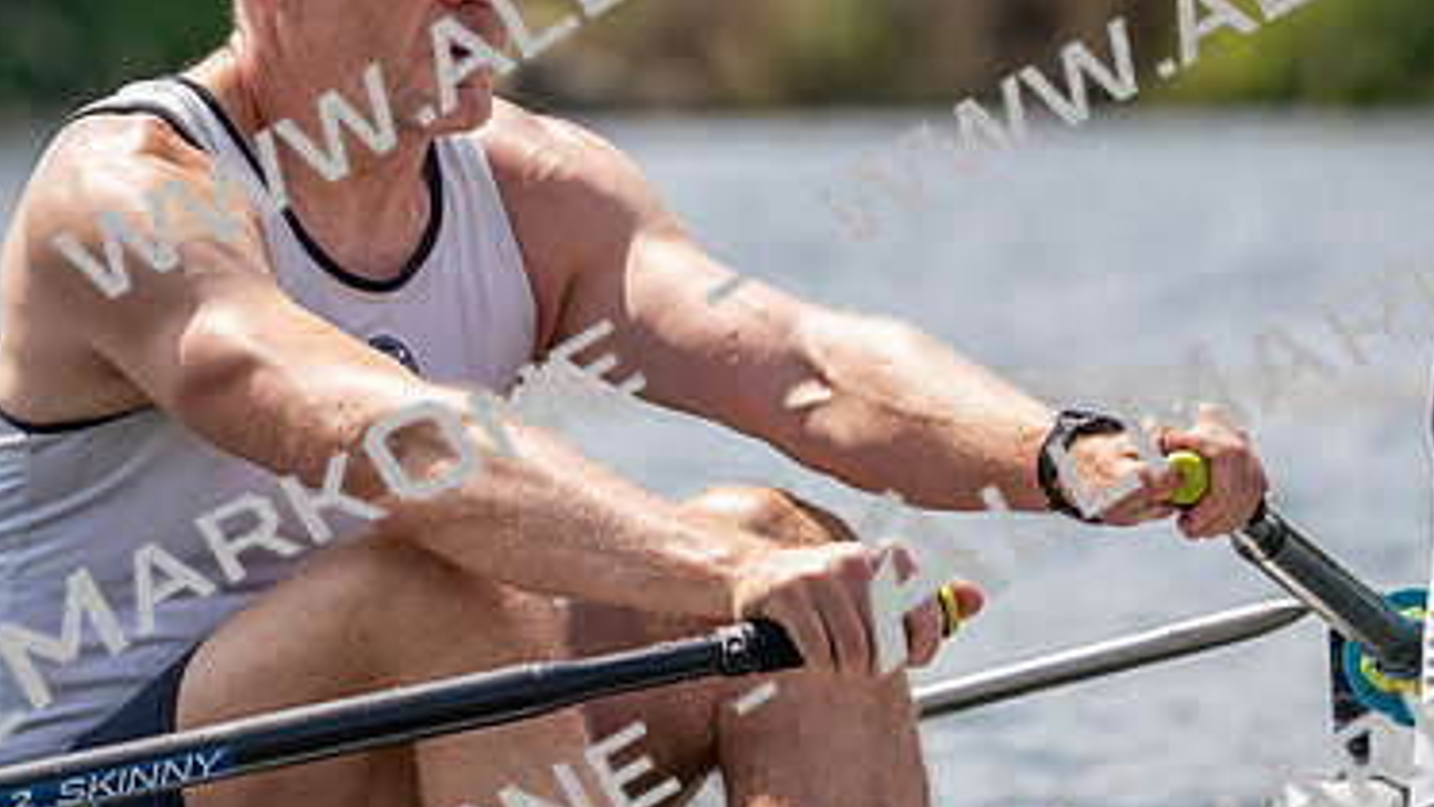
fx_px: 18027
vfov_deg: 2.6
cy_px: 309
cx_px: 531
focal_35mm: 474
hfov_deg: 4.6
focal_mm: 291
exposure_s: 1/1600
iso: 200
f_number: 5.6
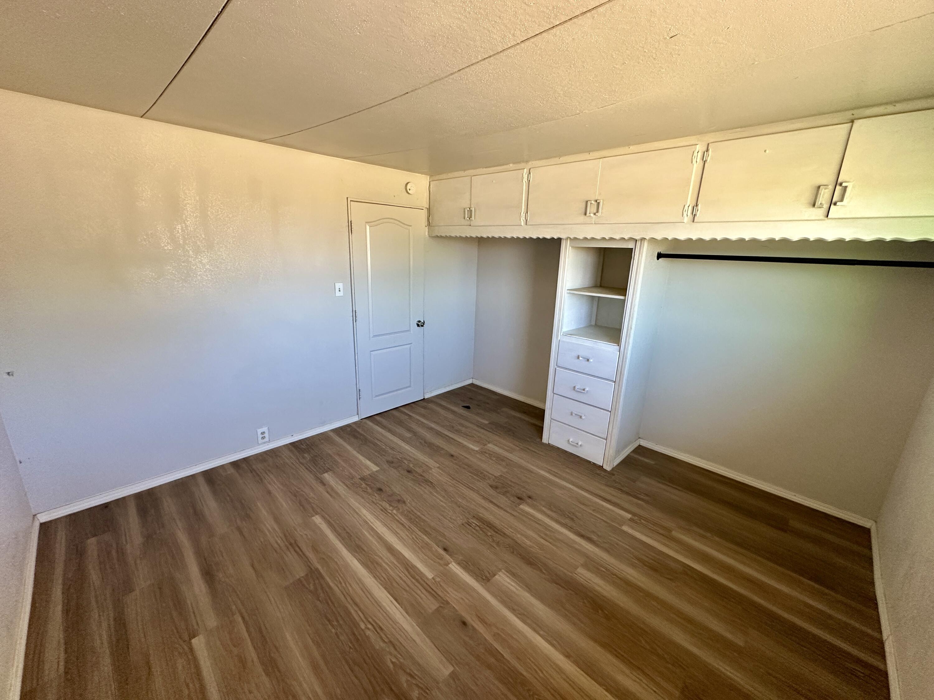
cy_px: 350
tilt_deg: -13.6
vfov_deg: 85.7
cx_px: 467
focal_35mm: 14
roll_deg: -1.7
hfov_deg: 102.1
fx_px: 378
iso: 200
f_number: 2.2
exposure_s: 1/99
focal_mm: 2.22
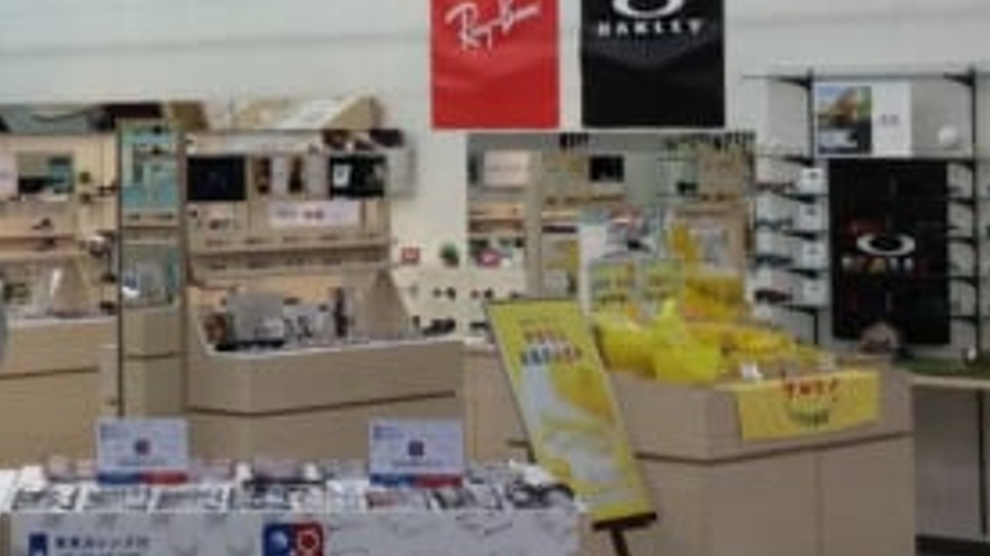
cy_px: 25
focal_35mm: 97
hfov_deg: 21.4
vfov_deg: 12.3
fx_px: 2545
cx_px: 54
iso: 50
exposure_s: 1/120
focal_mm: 3.3
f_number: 2.4
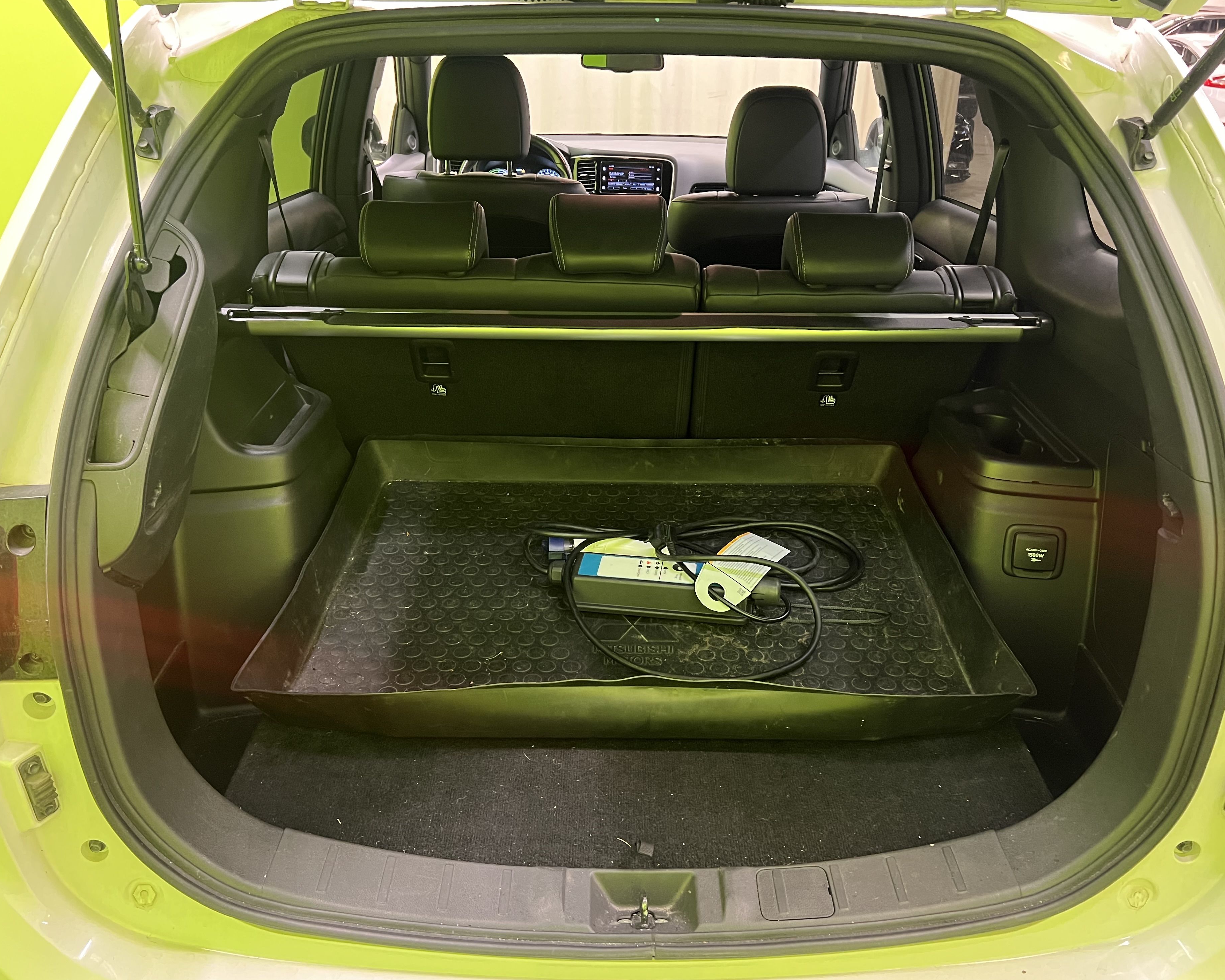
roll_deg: -0.5
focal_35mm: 28
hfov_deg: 62.2
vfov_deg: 51.5
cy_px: 483
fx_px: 1015
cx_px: 635
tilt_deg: -25.7
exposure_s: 1/33
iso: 500
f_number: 1.5
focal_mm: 5.7
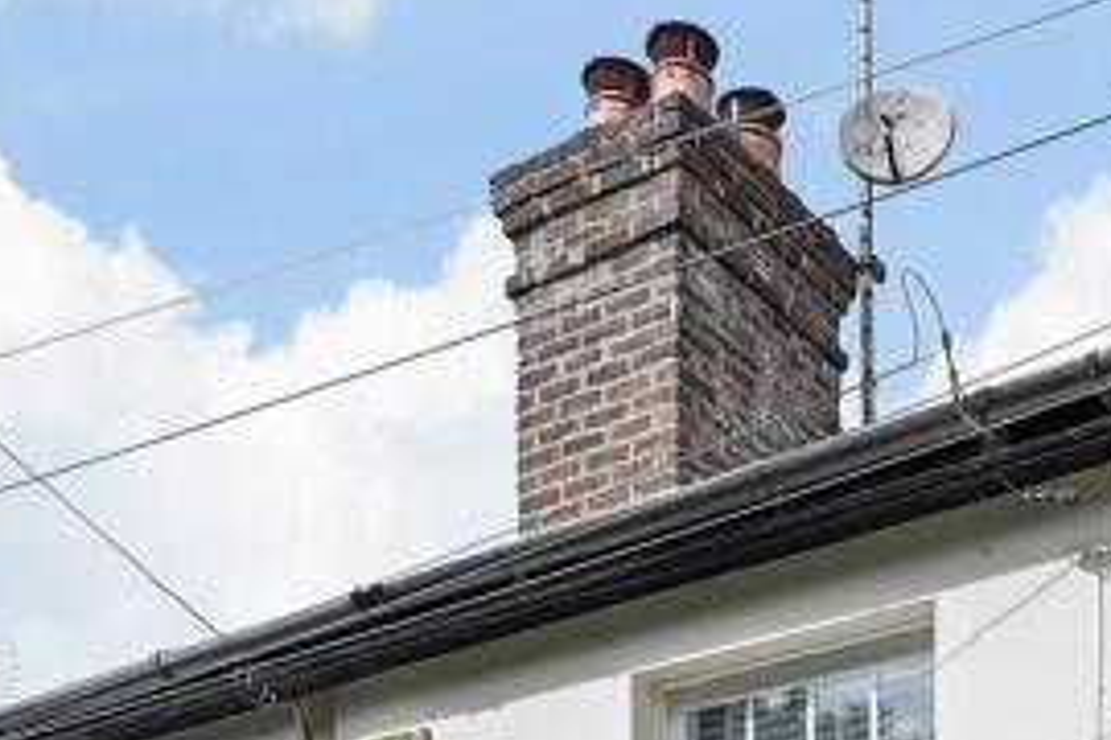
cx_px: 942
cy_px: 1322
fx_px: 1636
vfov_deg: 19.4
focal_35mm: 53
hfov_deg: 35.8
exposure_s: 1/320
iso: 100
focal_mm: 14
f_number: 8
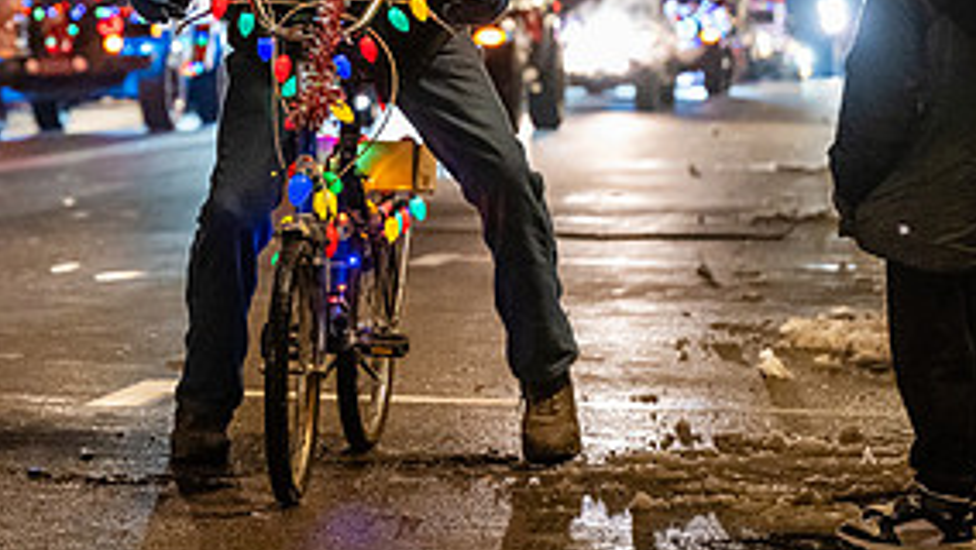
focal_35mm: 150
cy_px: -29
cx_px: 113
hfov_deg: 14.2
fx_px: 3883
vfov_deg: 8.1
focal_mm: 70
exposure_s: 1/160
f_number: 2.8
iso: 8000
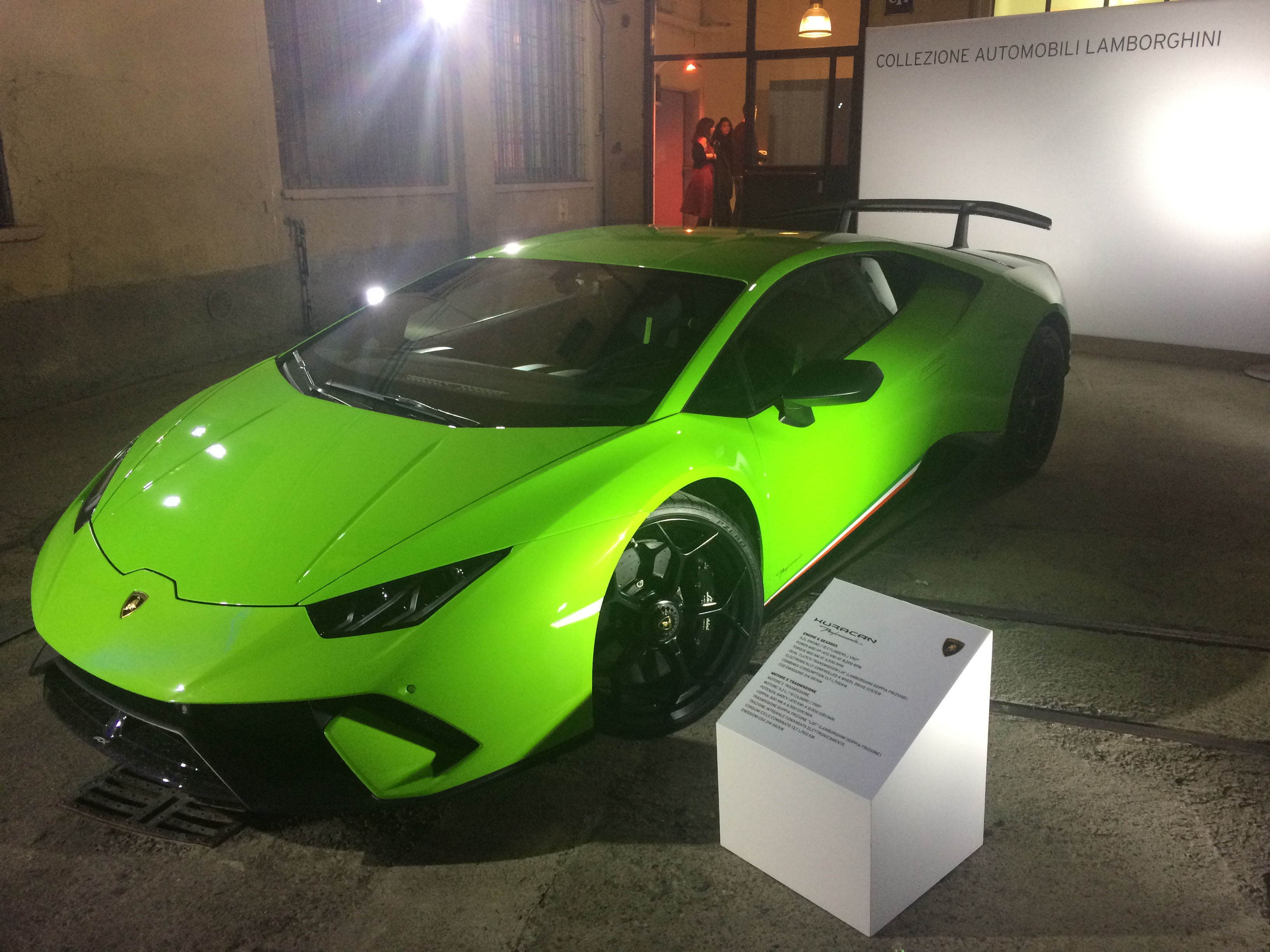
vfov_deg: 48.2
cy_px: 476
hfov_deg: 61.7
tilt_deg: -17.9
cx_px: 635
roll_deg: +0.6
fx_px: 1064
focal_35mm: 29
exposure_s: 1/33
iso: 250
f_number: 2.2
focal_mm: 4.15
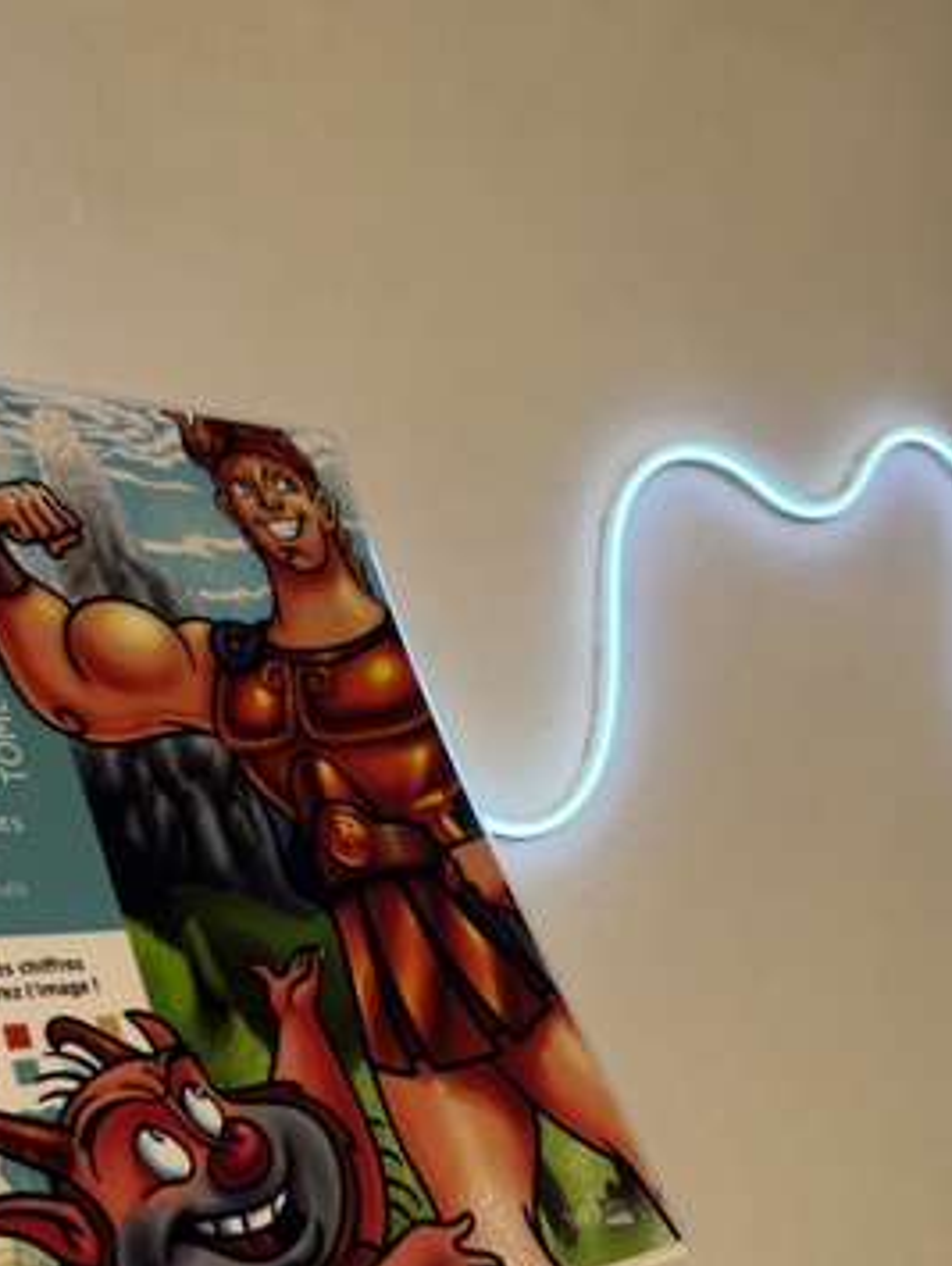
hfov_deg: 38.9
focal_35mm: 36
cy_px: 861
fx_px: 1318
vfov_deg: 50.2
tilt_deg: +4.9
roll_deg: -1.4
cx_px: 267
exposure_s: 1/100
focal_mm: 6.76
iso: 200
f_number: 1.78
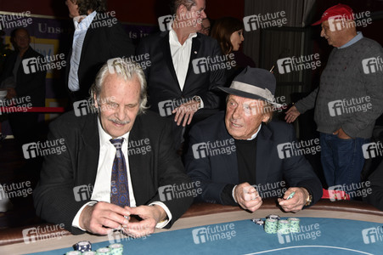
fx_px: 489
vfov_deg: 29.2
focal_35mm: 46
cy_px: 128
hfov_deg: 42.8
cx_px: 192
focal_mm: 46
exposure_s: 1/200
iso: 320
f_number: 6.3
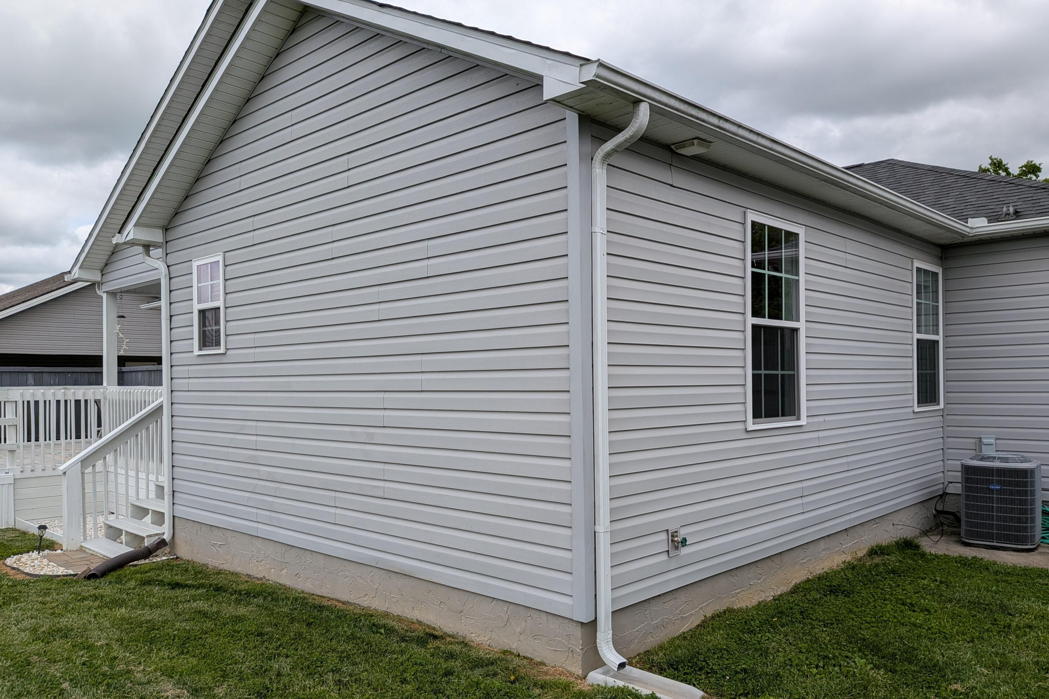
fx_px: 758
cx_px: 524
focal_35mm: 26
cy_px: 375
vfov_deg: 49.5
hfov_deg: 69.4
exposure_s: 1/1495
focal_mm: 4.53
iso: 28
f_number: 1.7
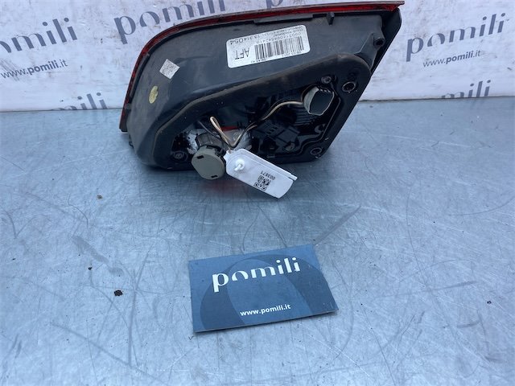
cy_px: 193
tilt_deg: -40.0
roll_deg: -2.4
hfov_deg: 67.3
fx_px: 387
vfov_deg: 53.1
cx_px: 258
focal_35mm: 26
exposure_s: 1/597
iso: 32
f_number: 1.8
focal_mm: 4.25
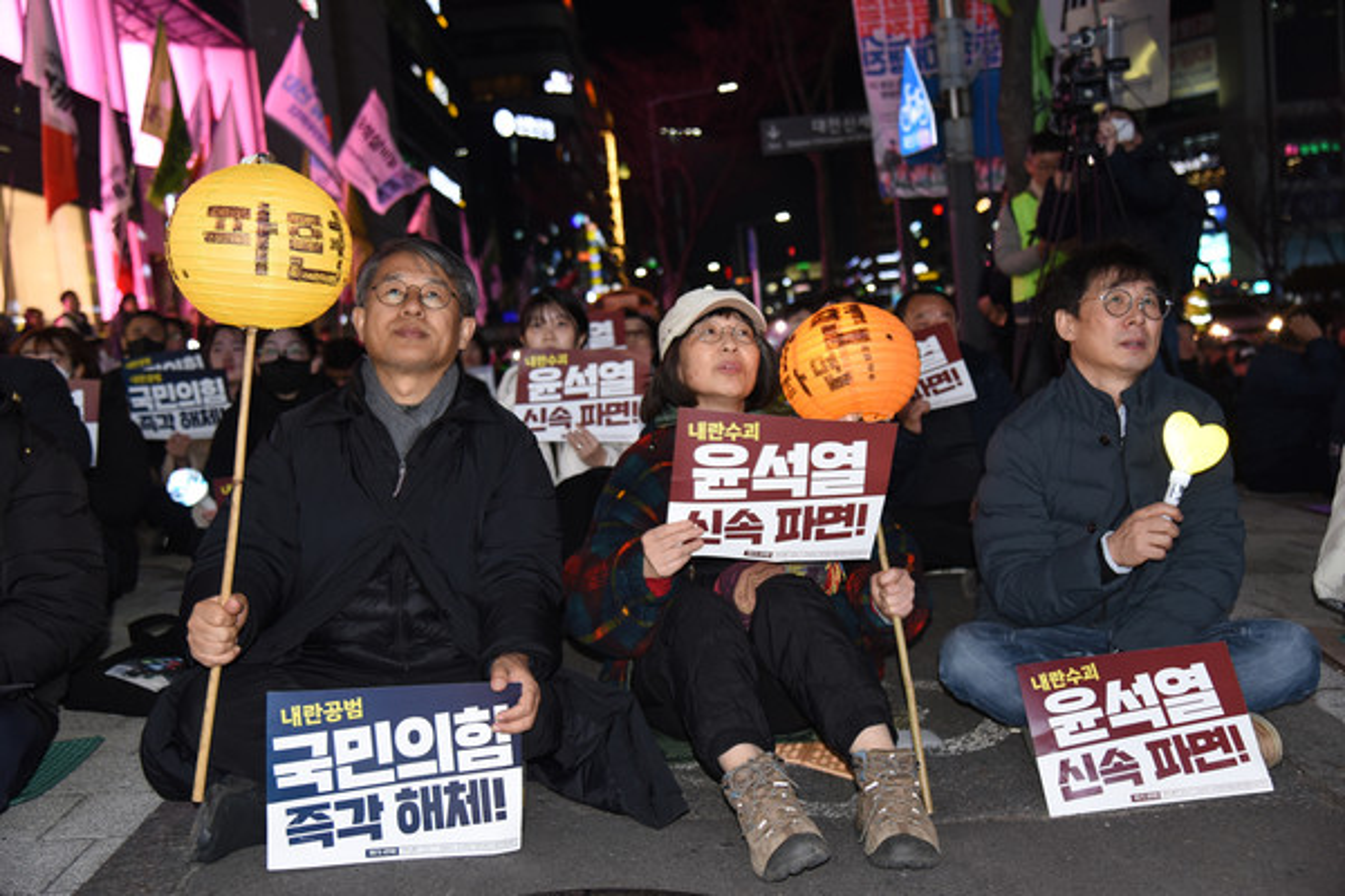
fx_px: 1494
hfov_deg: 48.5
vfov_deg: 33.4
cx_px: 672
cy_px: 448
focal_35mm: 40
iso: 1000
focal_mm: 40
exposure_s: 1/125
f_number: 4
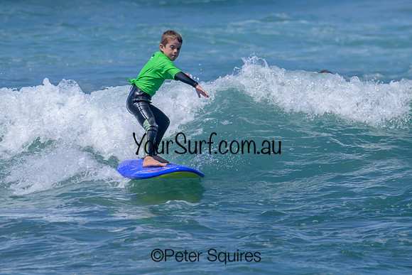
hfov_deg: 2.3
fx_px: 10204
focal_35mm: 891
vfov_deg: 1.5
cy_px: 117
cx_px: 212
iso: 640
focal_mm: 660
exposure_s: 1/2000
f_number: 11
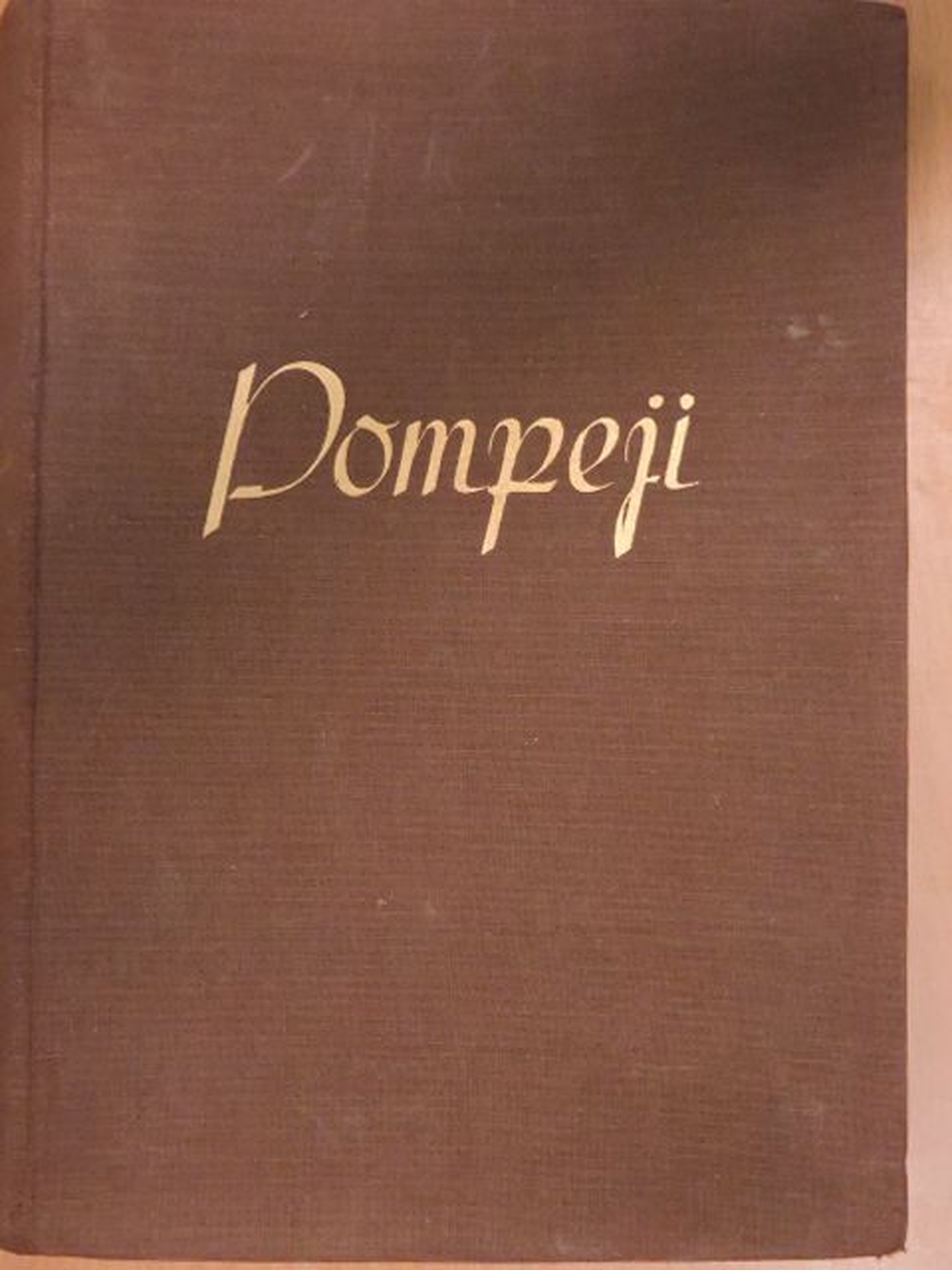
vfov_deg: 38.2
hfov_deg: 29.1
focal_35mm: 50
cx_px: 476
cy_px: 635
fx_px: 1833
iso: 1600
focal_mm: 9
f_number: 4
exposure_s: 1/80
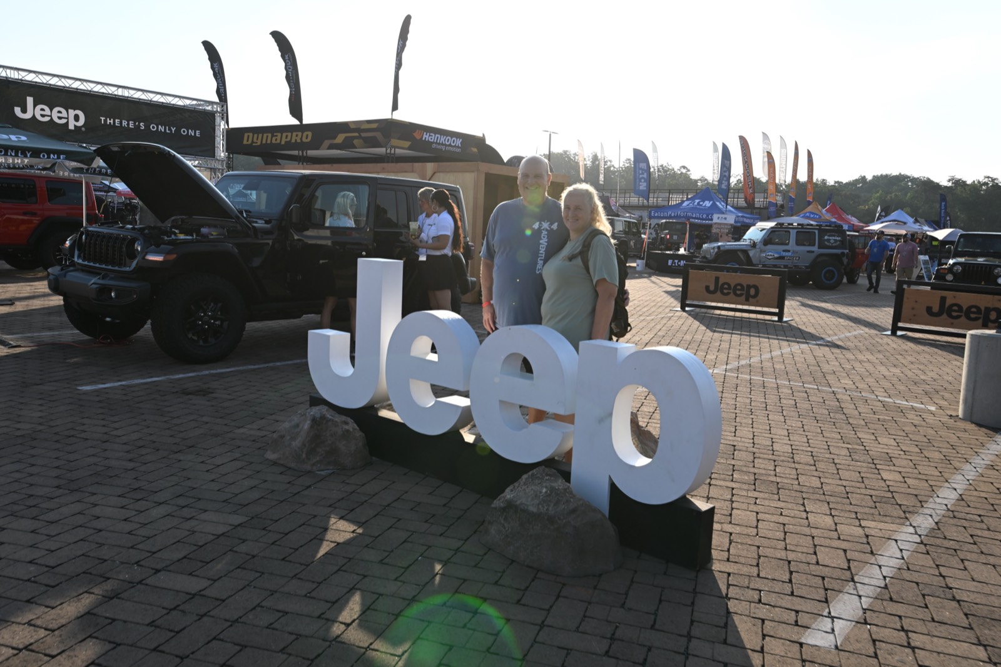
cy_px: 334
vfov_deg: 43.6
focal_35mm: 30
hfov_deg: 61.9
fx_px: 834
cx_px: 500
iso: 200
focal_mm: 30
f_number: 7.1
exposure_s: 1/500
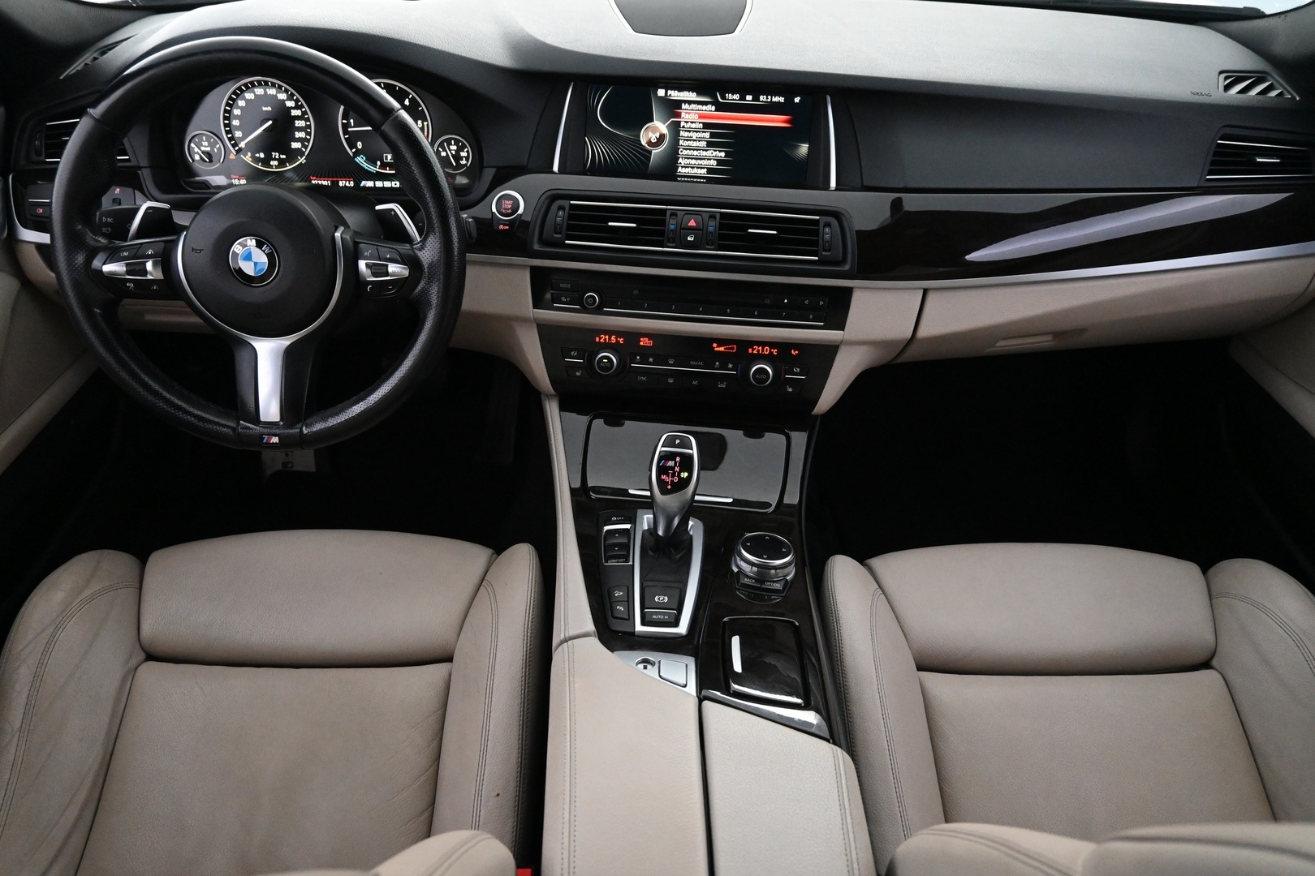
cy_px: 438
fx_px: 1014
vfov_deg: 46.8
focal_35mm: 28
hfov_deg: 65.9
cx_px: 658
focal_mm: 18.5
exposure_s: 1/80
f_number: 4.5
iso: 4000
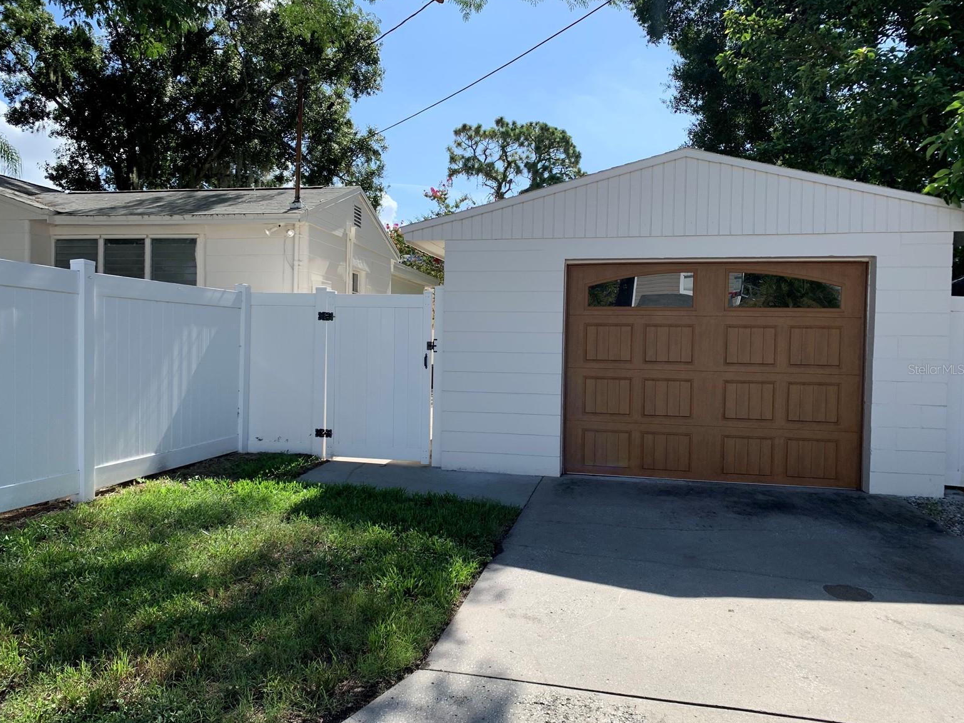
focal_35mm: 27
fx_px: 752
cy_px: 369
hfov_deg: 65.3
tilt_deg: -0.3
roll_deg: +0.4
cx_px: 467
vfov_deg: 51.4
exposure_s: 1/1536
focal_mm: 4.25
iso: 25
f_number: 1.8
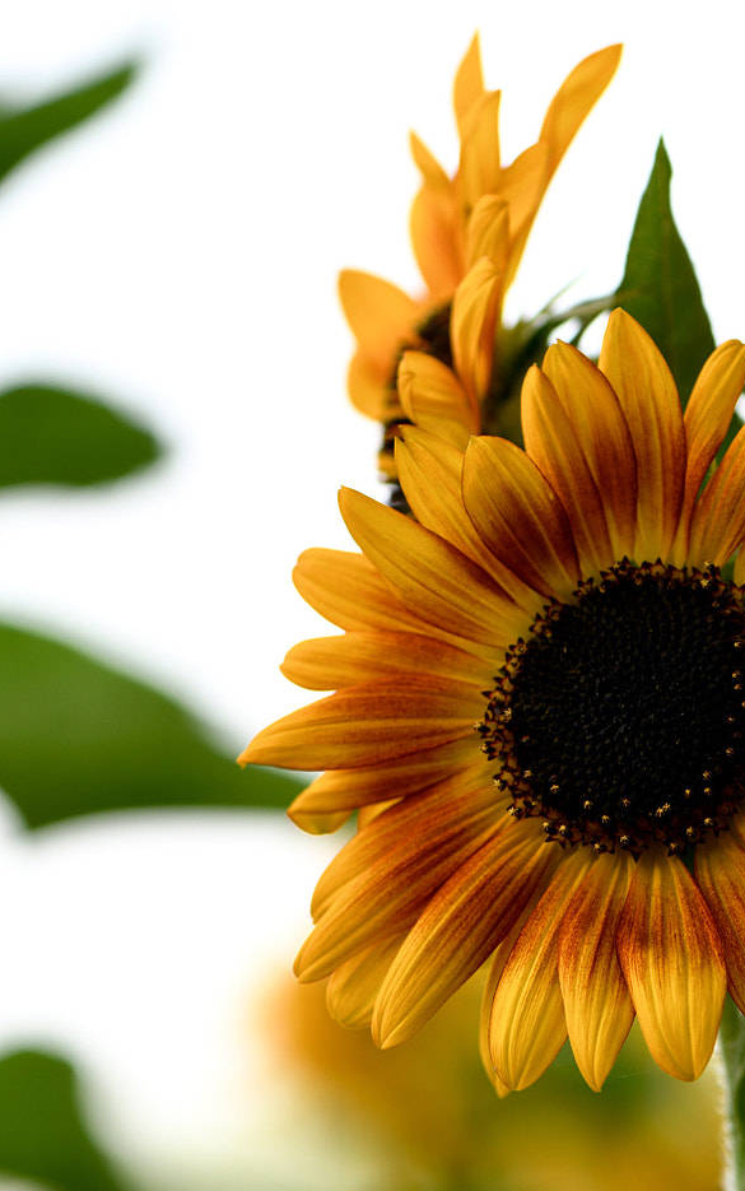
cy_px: 754
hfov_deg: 7.2
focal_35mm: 183
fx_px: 5940
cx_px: 678
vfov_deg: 11.4
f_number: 7.1
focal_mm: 105
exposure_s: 1/125
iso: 160
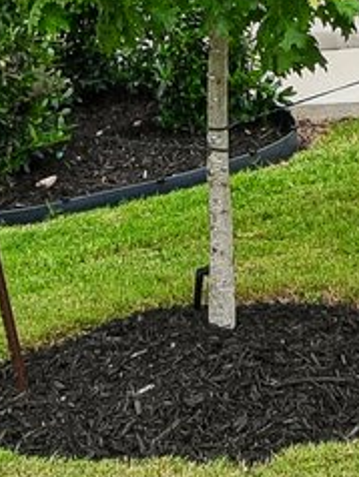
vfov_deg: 10.1
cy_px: -839
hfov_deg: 9.5
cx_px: 225
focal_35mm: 157
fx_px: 2167
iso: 400
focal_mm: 19
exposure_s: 1/400
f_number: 8
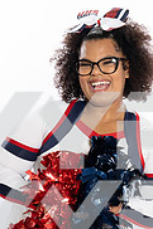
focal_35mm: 99
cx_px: 105
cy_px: 220
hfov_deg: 13.8
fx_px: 632
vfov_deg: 20.1
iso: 1250
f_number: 10
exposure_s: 1/250
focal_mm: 40
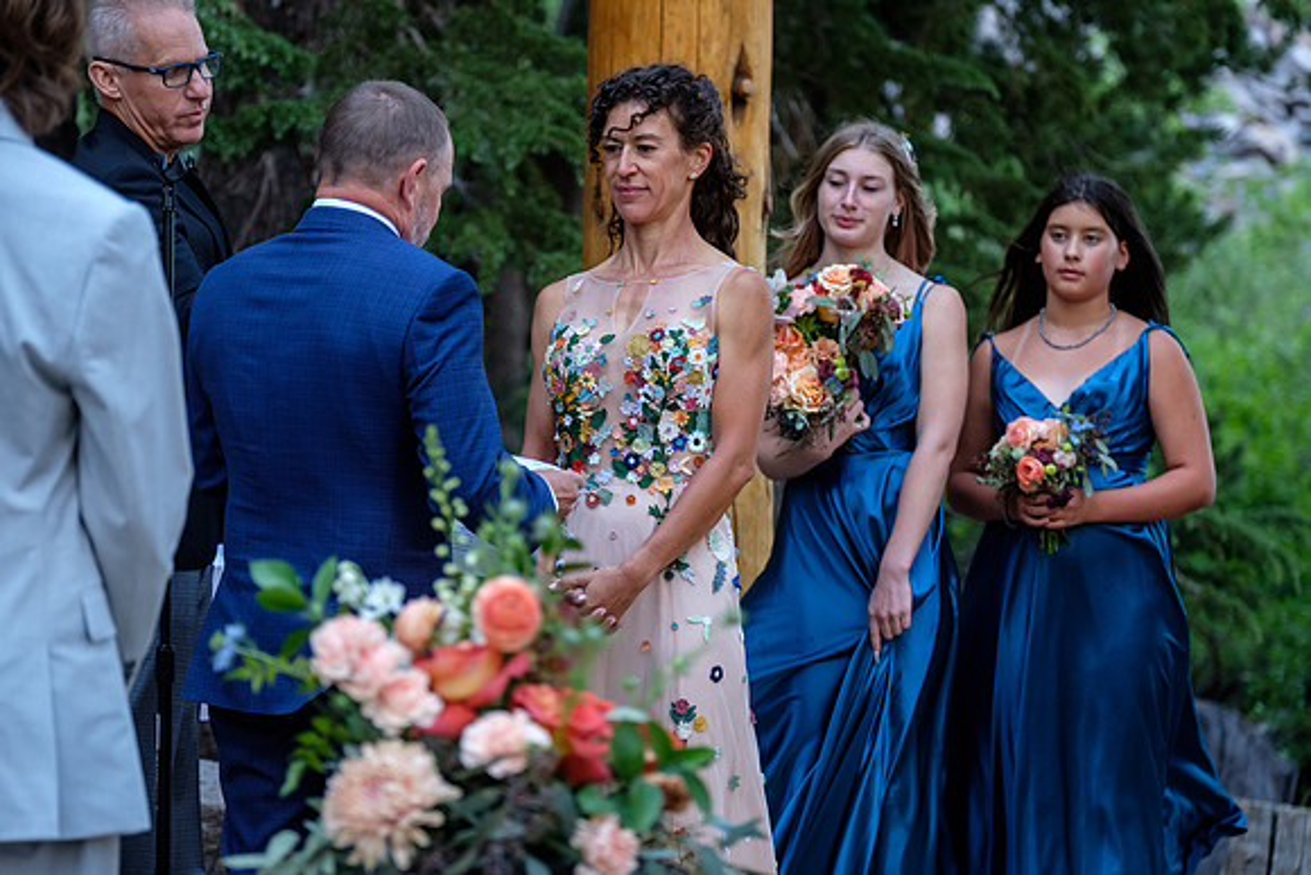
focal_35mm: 116
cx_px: 656
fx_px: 4225
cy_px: 438
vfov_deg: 11.8
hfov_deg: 17.6
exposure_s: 1/250
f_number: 2.8
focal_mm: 77.3
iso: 1000
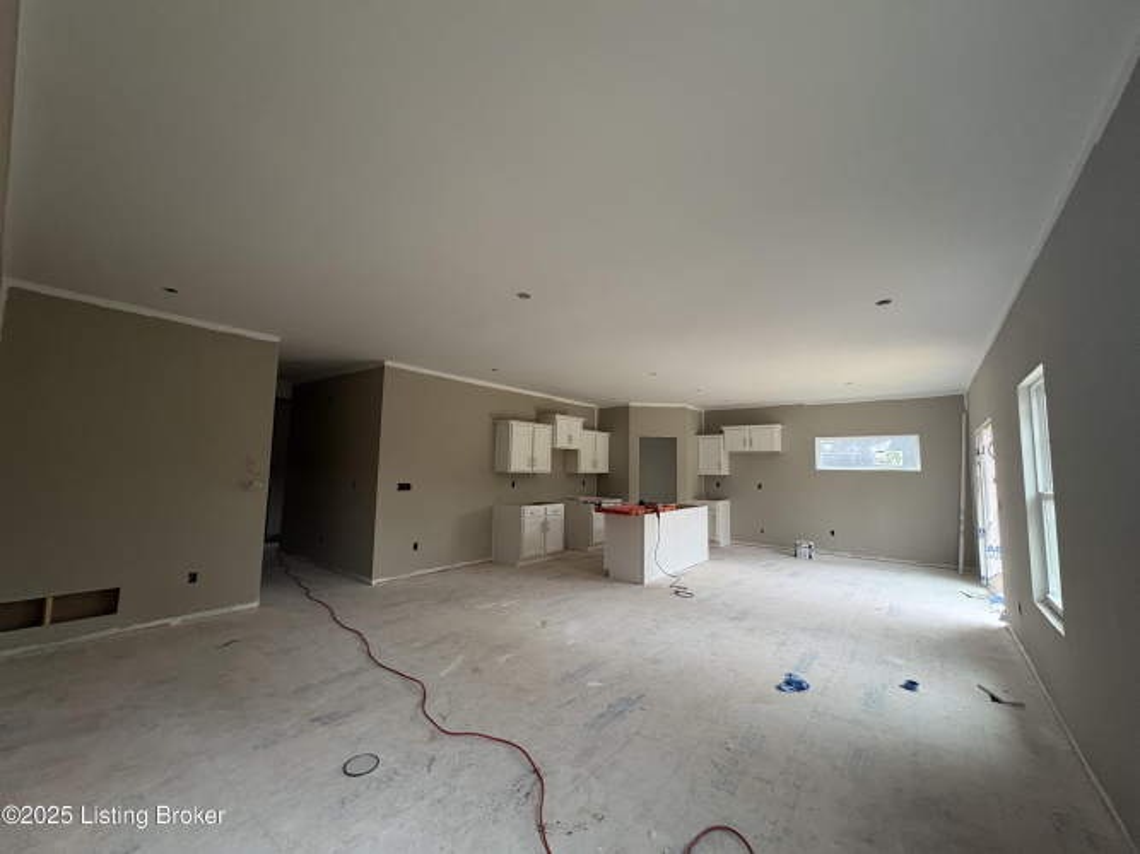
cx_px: 570
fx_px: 461
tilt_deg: +6.0
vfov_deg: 85.7
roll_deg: -1.6
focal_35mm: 14
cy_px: 427
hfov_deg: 102.1
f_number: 2.2
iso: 250
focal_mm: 2.22
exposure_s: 1/63
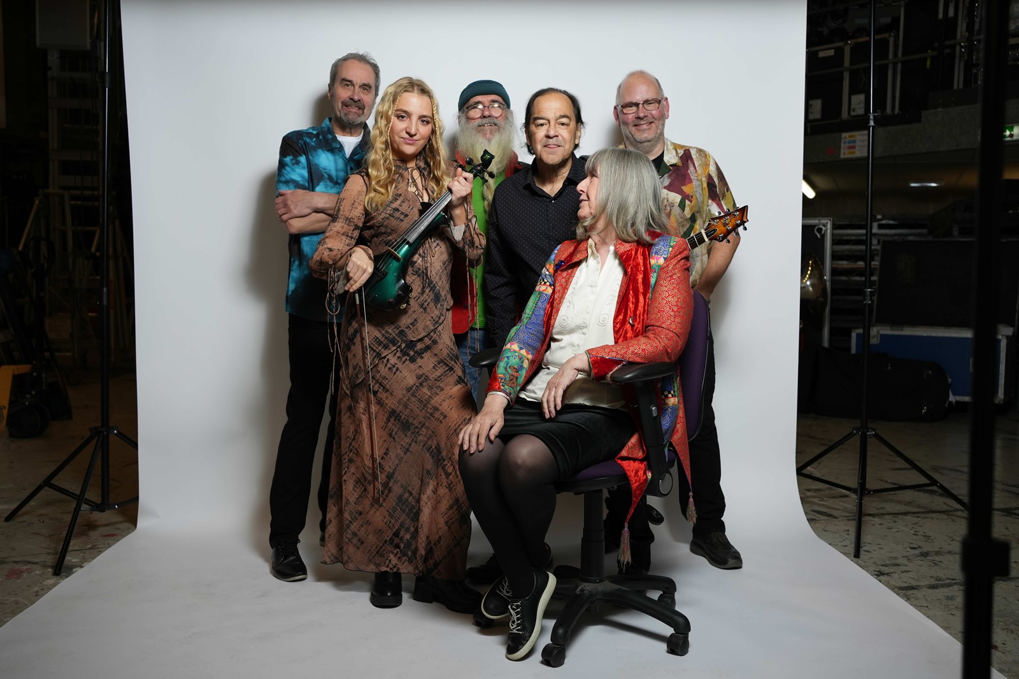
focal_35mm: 35
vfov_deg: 37.9
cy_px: 340
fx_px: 991
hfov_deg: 54.4
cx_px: 510
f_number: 4.5
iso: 400
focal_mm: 35
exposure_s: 1/200
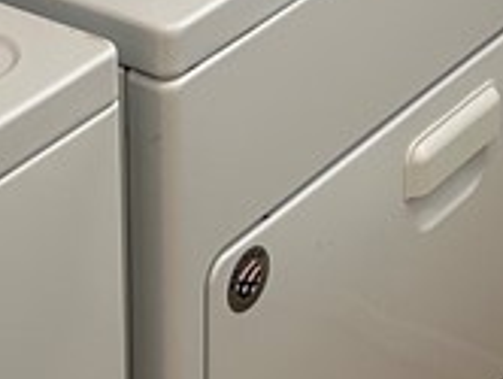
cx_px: 288
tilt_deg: -28.4
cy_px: 52
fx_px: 2328
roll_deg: -0.5
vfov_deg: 9.3
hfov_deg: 12.3
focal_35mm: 160
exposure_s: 1/60
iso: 100
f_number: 1.5
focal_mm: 5.7
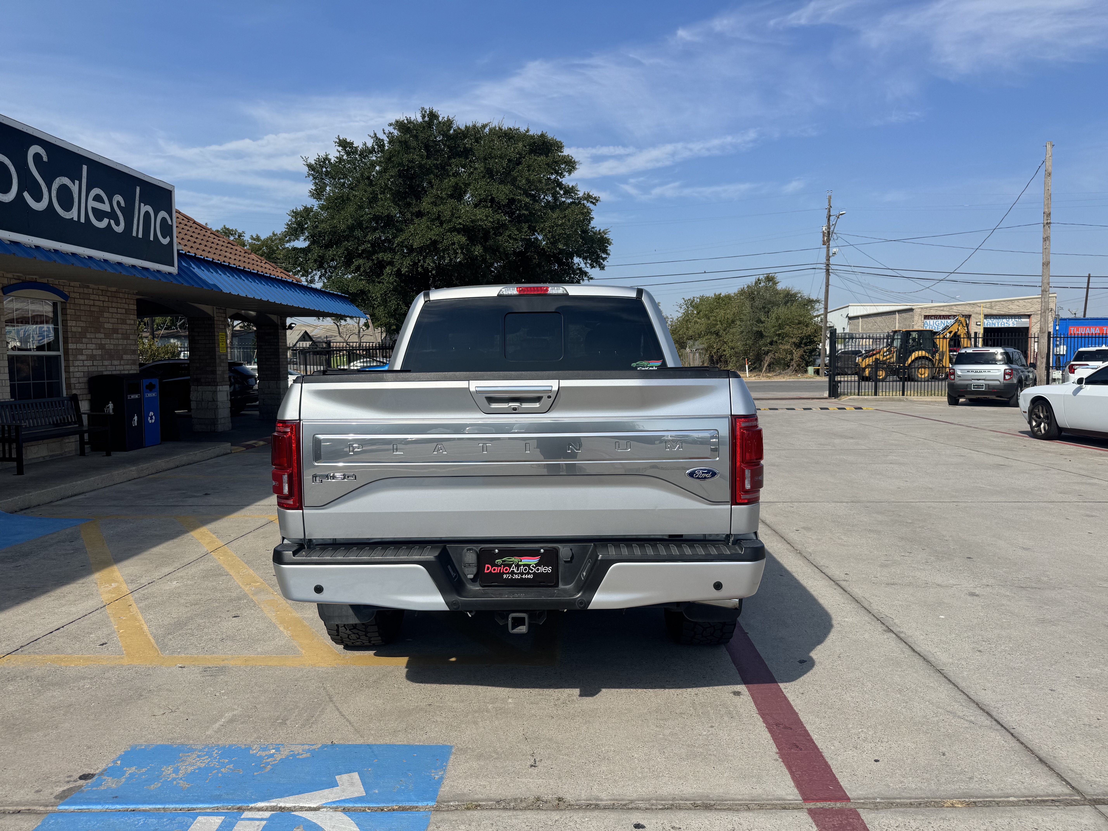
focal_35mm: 24
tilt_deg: -3.4
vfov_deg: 56.8
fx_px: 768
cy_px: 416
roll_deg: +0.5
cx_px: 554
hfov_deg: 71.6
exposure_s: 1/5348
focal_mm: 6.76
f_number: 1.78
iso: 80
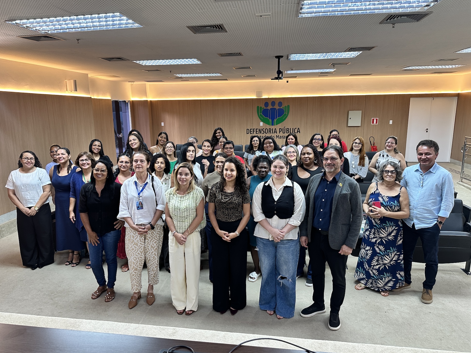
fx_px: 340
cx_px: 226
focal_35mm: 25
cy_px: 182
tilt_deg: -11.0
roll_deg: -0.1
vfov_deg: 54.9
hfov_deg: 69.4
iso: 200
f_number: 1.78
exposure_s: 1/60
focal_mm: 6.86
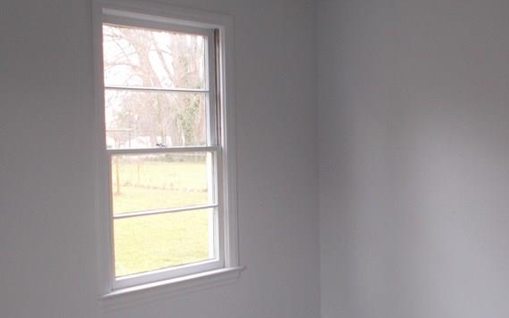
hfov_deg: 35.6
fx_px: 791
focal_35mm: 57
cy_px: 200
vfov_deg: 22.7
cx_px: 300
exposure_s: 1/25
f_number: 3.4
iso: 80
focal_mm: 5.3
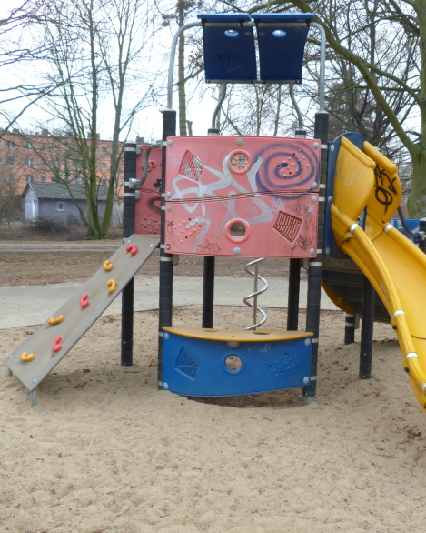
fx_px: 630
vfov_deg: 45.8
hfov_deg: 37.1
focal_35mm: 40
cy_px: 269
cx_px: 267
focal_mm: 5.4
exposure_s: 1/125
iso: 80
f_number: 3
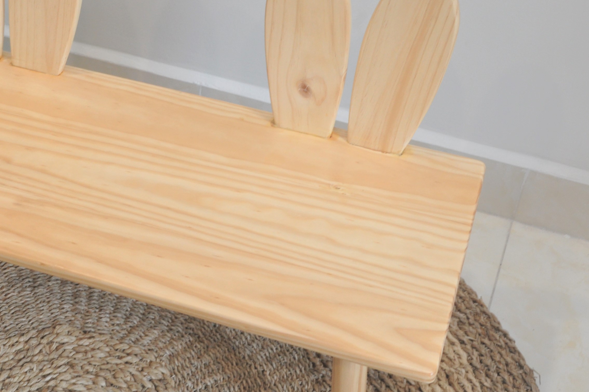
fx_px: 1112
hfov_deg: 29.1
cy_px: 148
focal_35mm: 68
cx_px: 133
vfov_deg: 20.0
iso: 640
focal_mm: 24
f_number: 5.6
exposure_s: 1/30
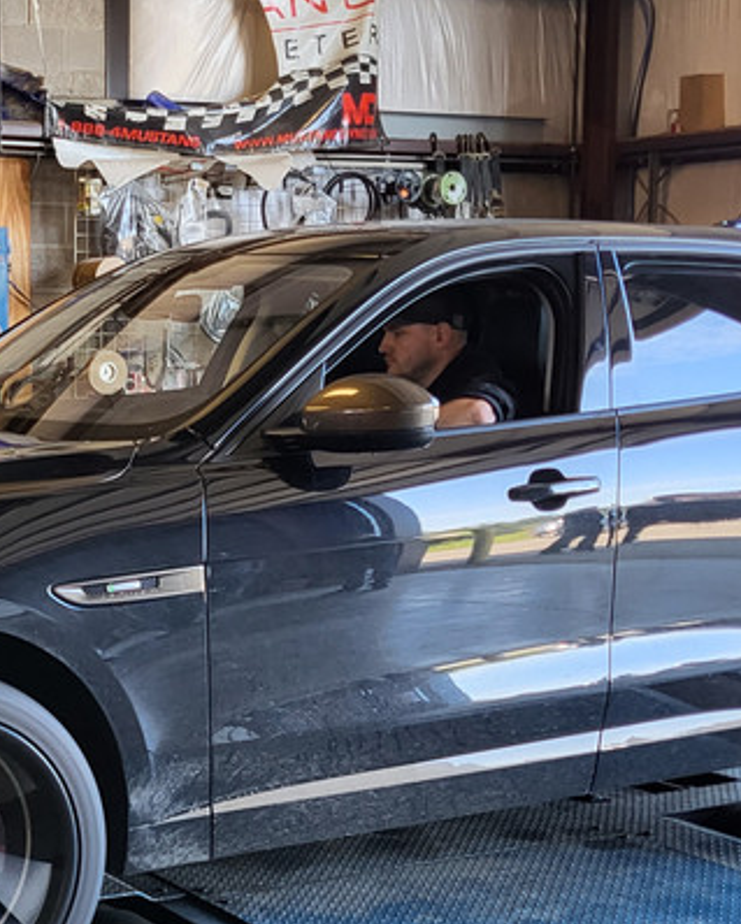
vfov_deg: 27.7
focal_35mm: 68
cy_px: 611
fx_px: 1862
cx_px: 15
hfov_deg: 21.8
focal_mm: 4.25
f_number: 1.8
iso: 125
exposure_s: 1/119
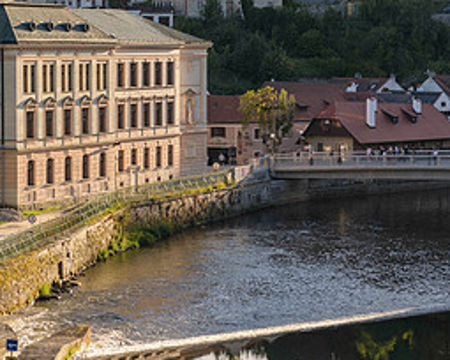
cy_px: 144
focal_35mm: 129
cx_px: 64
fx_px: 1718
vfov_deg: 12.0
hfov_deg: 14.8
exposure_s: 1/160
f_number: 5
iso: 64
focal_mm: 60
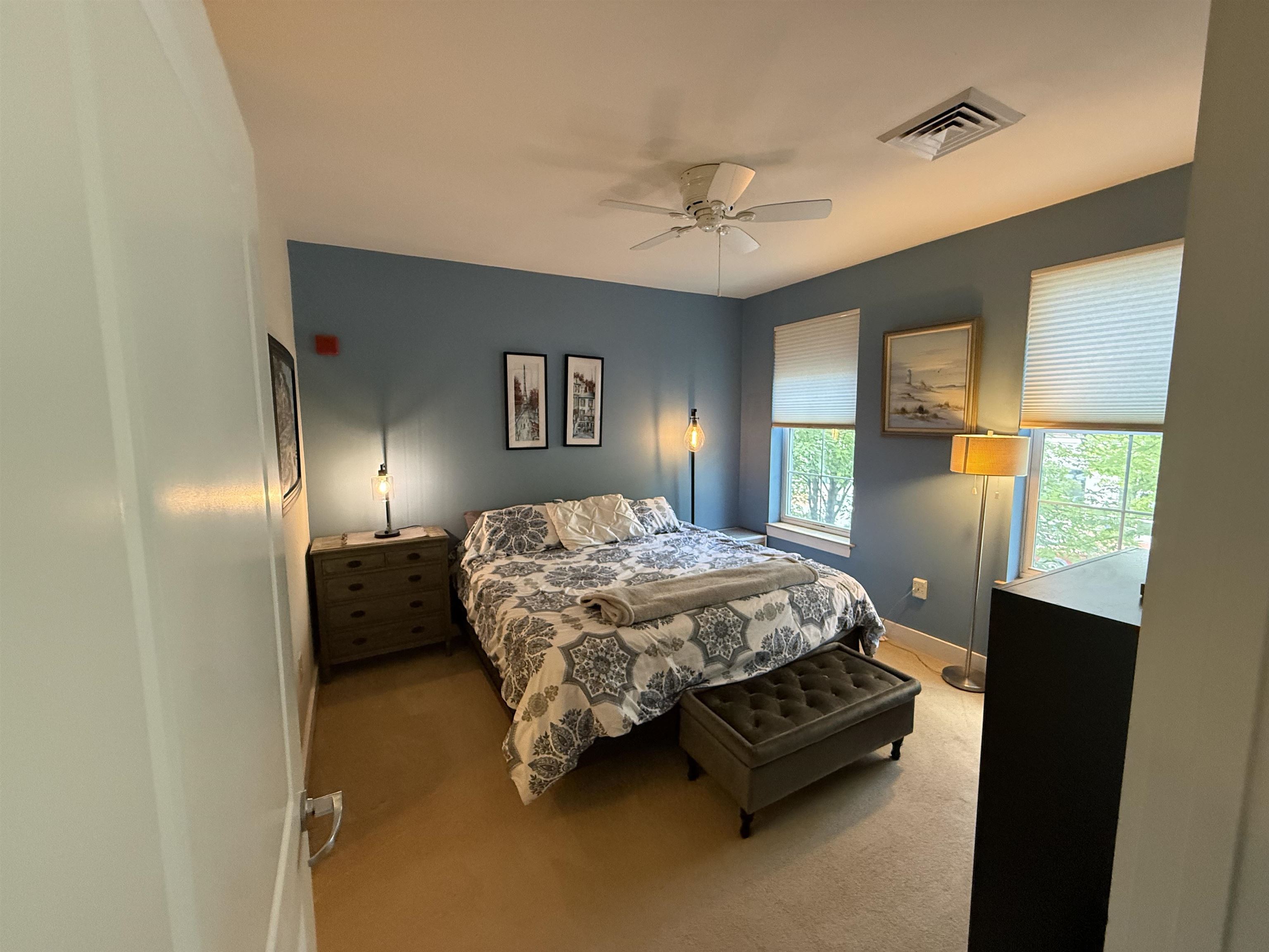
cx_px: 634
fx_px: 513
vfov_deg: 85.7
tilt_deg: -6.3
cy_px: 476
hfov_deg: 102.1
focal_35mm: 14
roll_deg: +0.2
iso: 500
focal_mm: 2.22
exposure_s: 1/60
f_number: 2.2
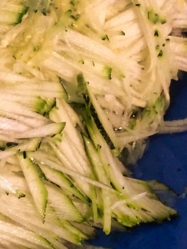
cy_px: -16
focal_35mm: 87
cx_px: -79
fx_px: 626
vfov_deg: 21.5
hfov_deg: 15.8
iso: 160
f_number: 2.2
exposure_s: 1/33
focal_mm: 4.15
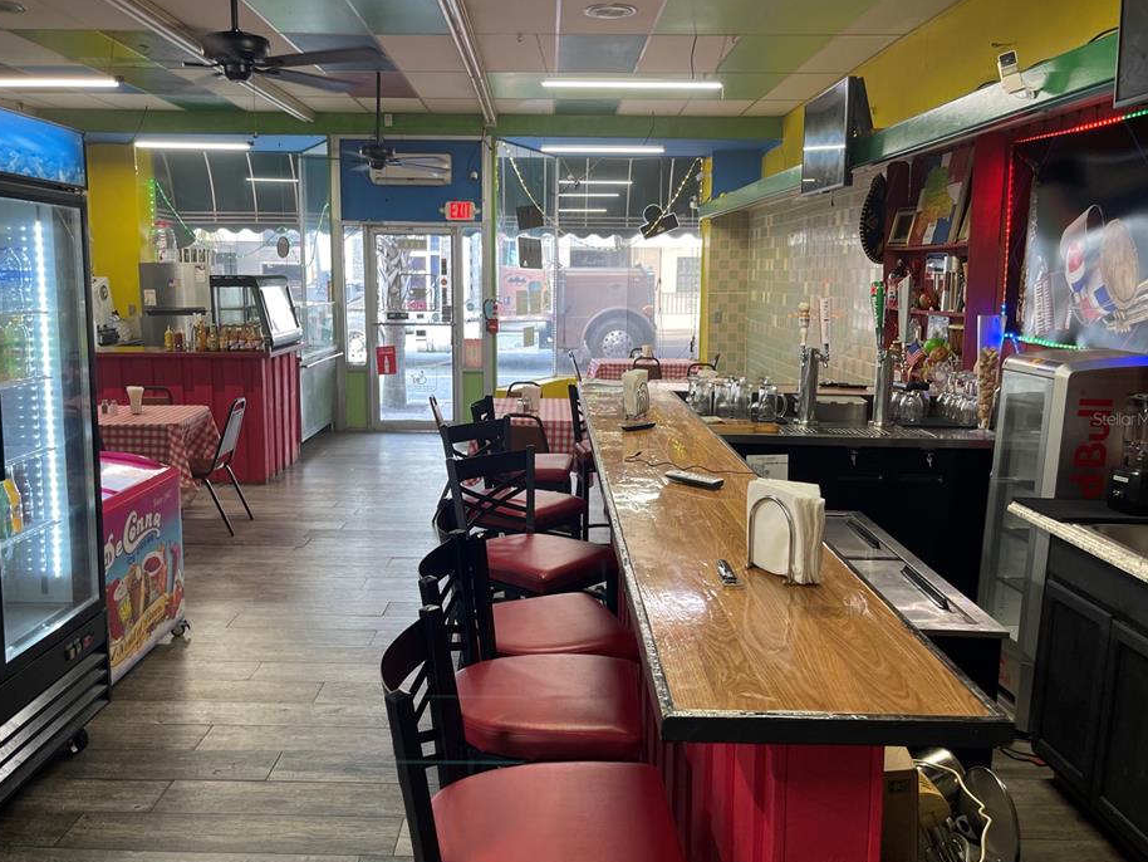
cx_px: 526
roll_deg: -0.8
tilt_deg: -7.6
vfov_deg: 49.8
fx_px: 929
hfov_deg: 63.3
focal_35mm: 28
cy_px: 418
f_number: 1.6
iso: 64
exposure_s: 1/60
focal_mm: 5.1
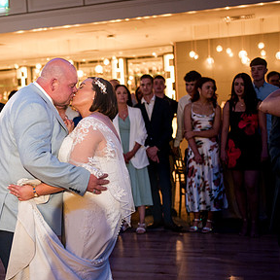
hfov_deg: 28.1
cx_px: 62
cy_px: 158
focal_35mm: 60
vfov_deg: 28.6
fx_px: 549
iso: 1600
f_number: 1.8
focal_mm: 35
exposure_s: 1/250
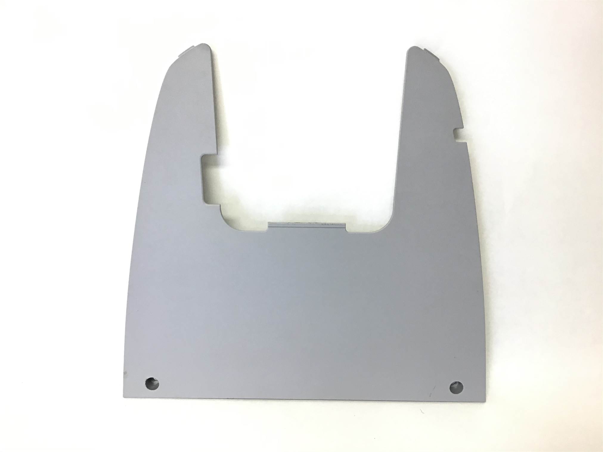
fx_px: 540
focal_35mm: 31
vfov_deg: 45.4
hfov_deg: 58.4
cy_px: 226
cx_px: 302
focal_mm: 3.3
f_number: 2.4
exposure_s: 1/30
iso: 32
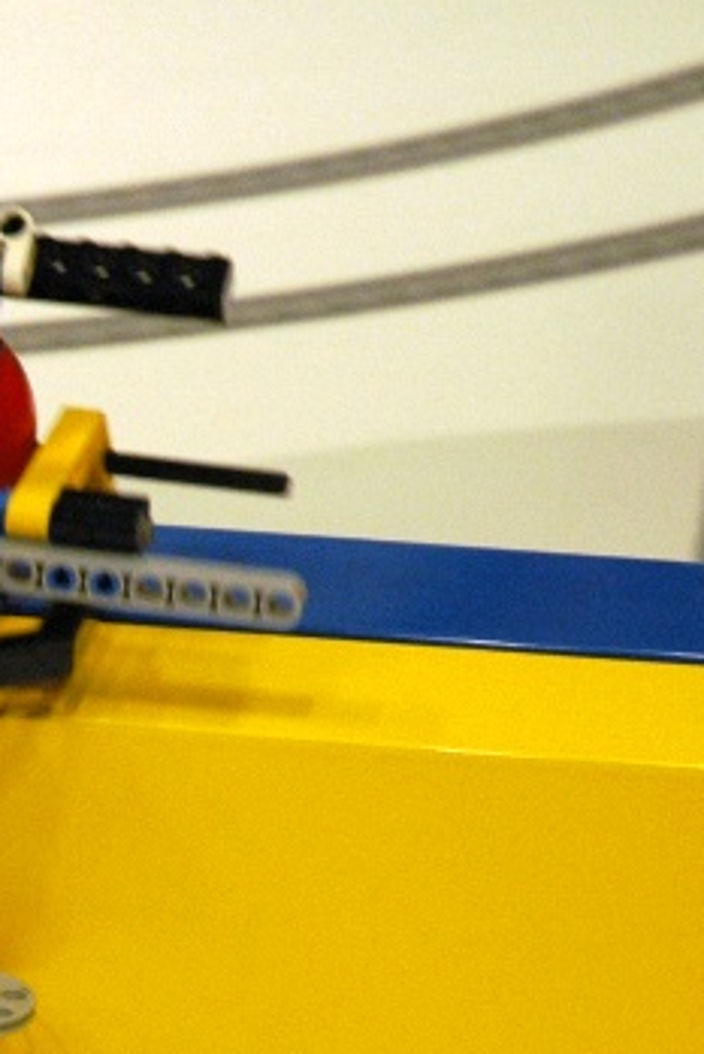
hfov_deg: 4.8
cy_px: 876
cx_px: -591
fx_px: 8205
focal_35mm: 280
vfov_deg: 7.3
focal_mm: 62
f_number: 4.5
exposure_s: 1/80
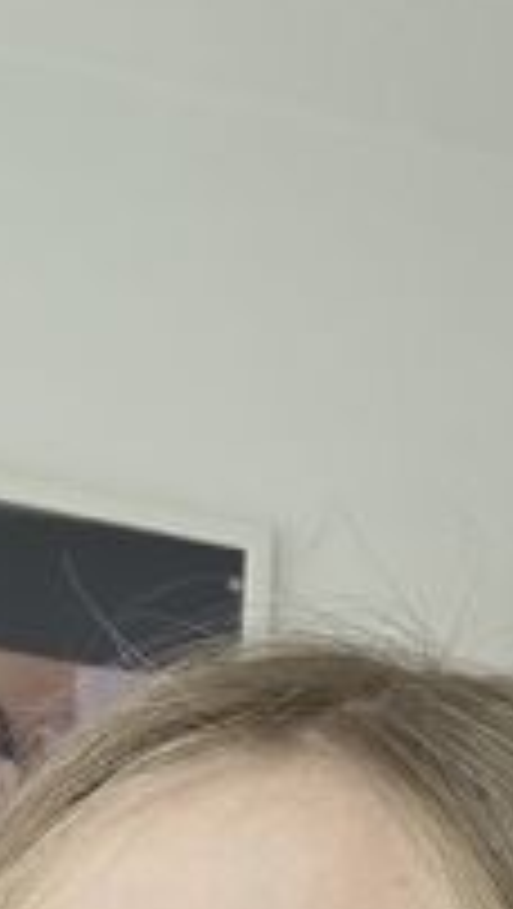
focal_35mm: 97
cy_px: 1251
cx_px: 194
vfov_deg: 19.8
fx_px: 2340
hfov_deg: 12.5
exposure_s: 1/60
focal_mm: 2.69
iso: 160
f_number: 1.9
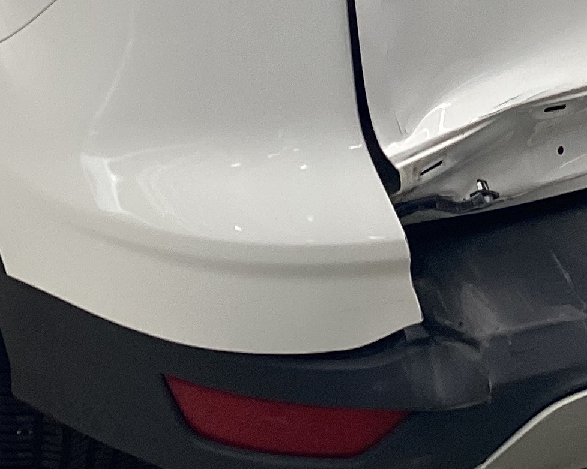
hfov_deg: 19.0
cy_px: -166
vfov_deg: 14.5
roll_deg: -0.1
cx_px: 306
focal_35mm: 101
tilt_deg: -18.1
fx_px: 1754
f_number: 2.4
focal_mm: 3.3
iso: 80
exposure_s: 1/50
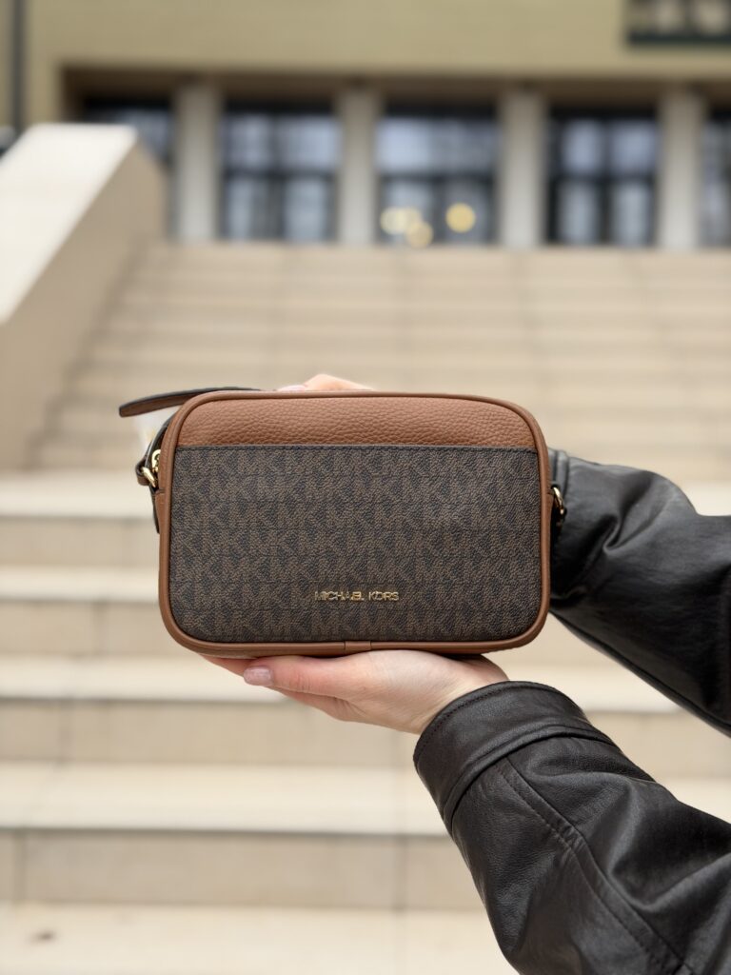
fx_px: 1352
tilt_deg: -2.4
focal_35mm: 48
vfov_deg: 39.7
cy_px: 488
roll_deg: -1.2
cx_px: 366
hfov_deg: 30.3
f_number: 1.78
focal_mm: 6.76
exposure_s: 1/611
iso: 64
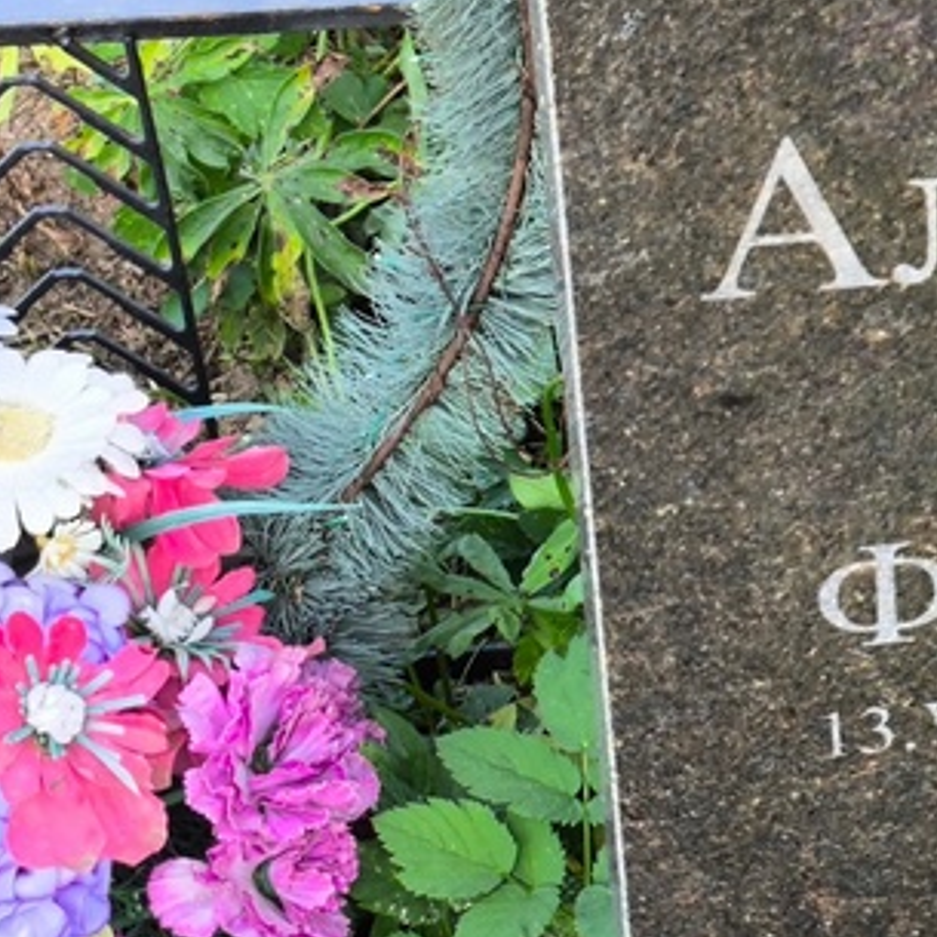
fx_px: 3552
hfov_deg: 14.5
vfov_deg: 15.0
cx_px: 1157
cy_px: 344
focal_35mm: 116
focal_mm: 4.71
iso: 50
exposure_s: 1/100
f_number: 1.7
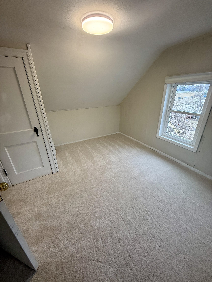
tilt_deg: -22.7
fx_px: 114
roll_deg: +2.2
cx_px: 106
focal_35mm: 14
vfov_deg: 102.1
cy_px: 141
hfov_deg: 85.7
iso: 160
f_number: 2.2
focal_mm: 2.22
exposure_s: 1/120
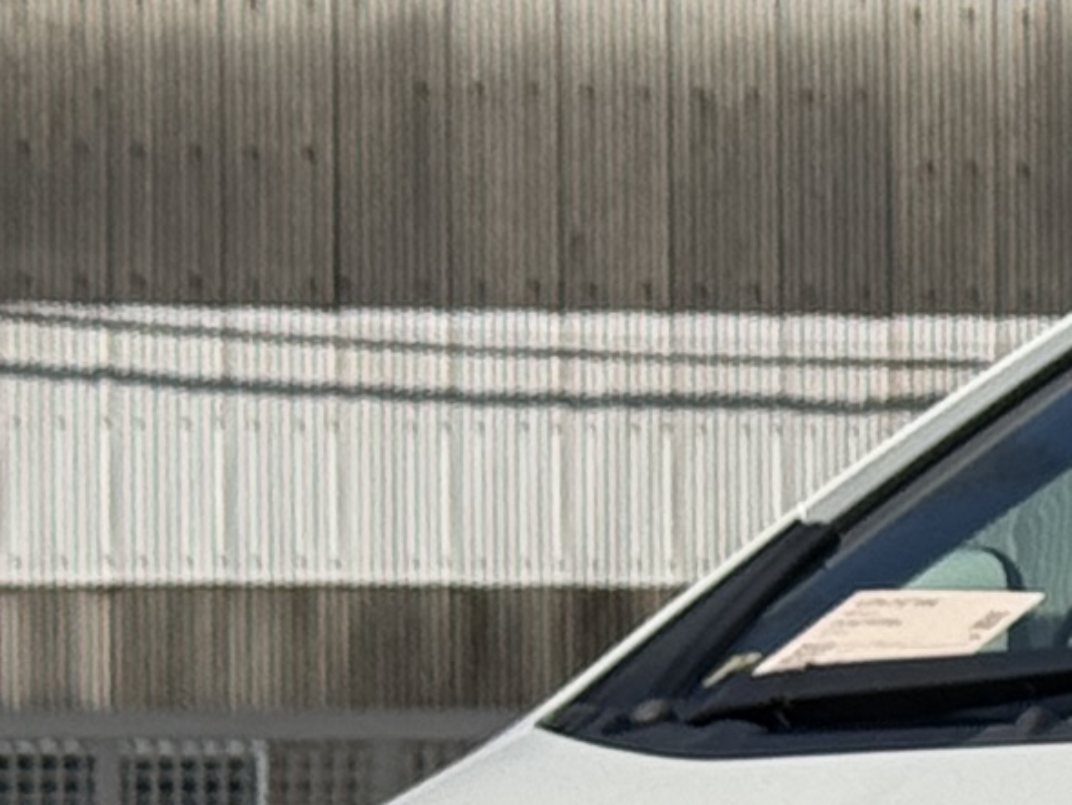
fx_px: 10162
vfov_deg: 4.5
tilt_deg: -0.1
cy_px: 792
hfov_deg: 5.9
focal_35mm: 328
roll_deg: +0.3
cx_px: 2293
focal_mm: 6.76
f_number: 1.78
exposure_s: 1/9901
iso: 64
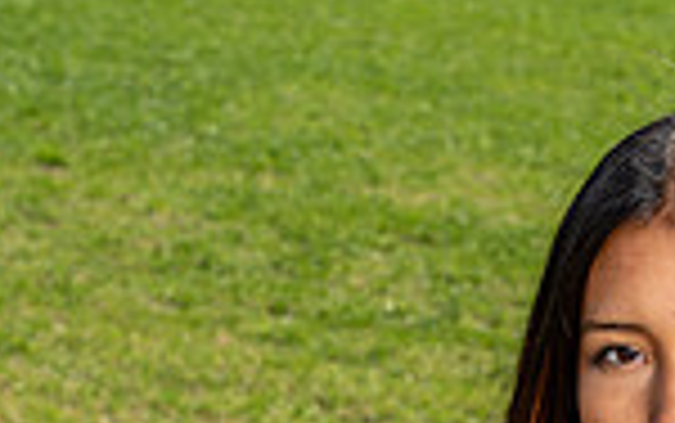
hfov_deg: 10.0
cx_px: 644
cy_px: 990
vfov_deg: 6.1
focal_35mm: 208
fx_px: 3829
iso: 100
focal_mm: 68
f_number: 9
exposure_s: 1/200
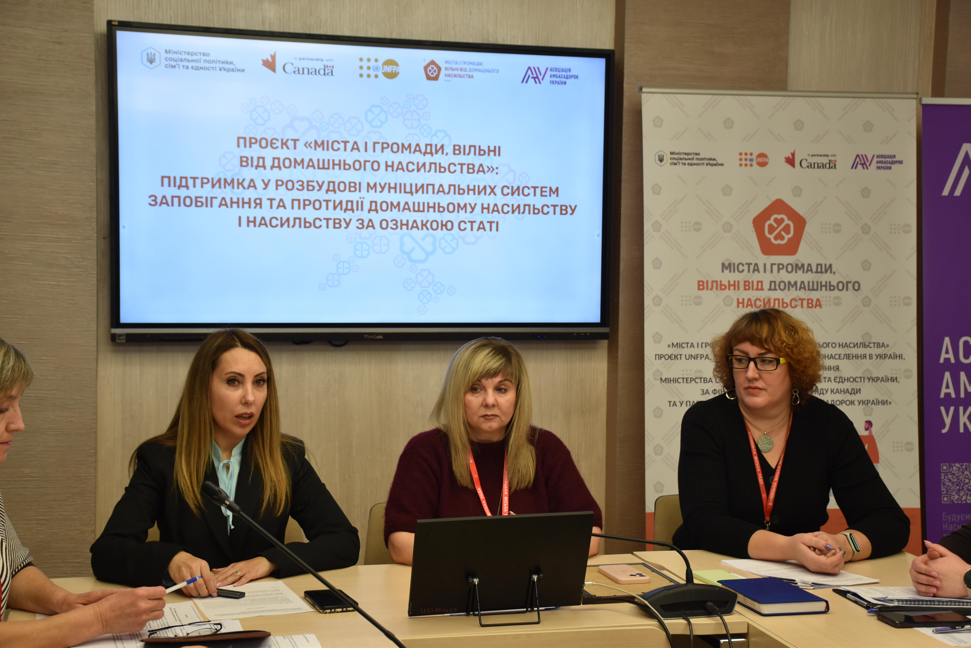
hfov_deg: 37.8
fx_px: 1416
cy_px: 324
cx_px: 486
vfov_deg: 25.8
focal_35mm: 52
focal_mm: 35
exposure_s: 1/90
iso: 400
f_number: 4.8
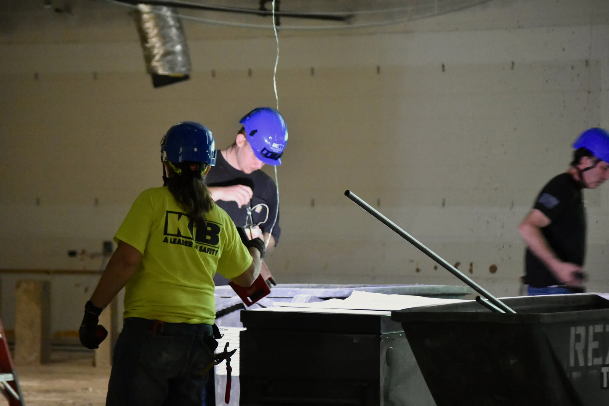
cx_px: 304
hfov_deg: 12.5
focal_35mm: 165
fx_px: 2791
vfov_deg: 8.3
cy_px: 203
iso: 5000
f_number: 4.5
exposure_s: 1/60
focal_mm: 110
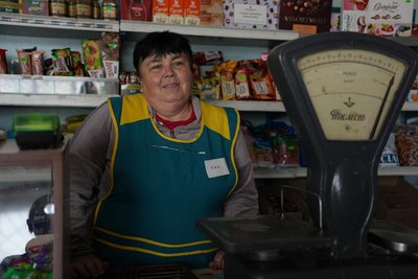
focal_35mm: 40
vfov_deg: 33.4
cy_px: 140
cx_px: 209
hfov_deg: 48.4
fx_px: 465
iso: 1000
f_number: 2.8
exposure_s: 1/200
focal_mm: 40
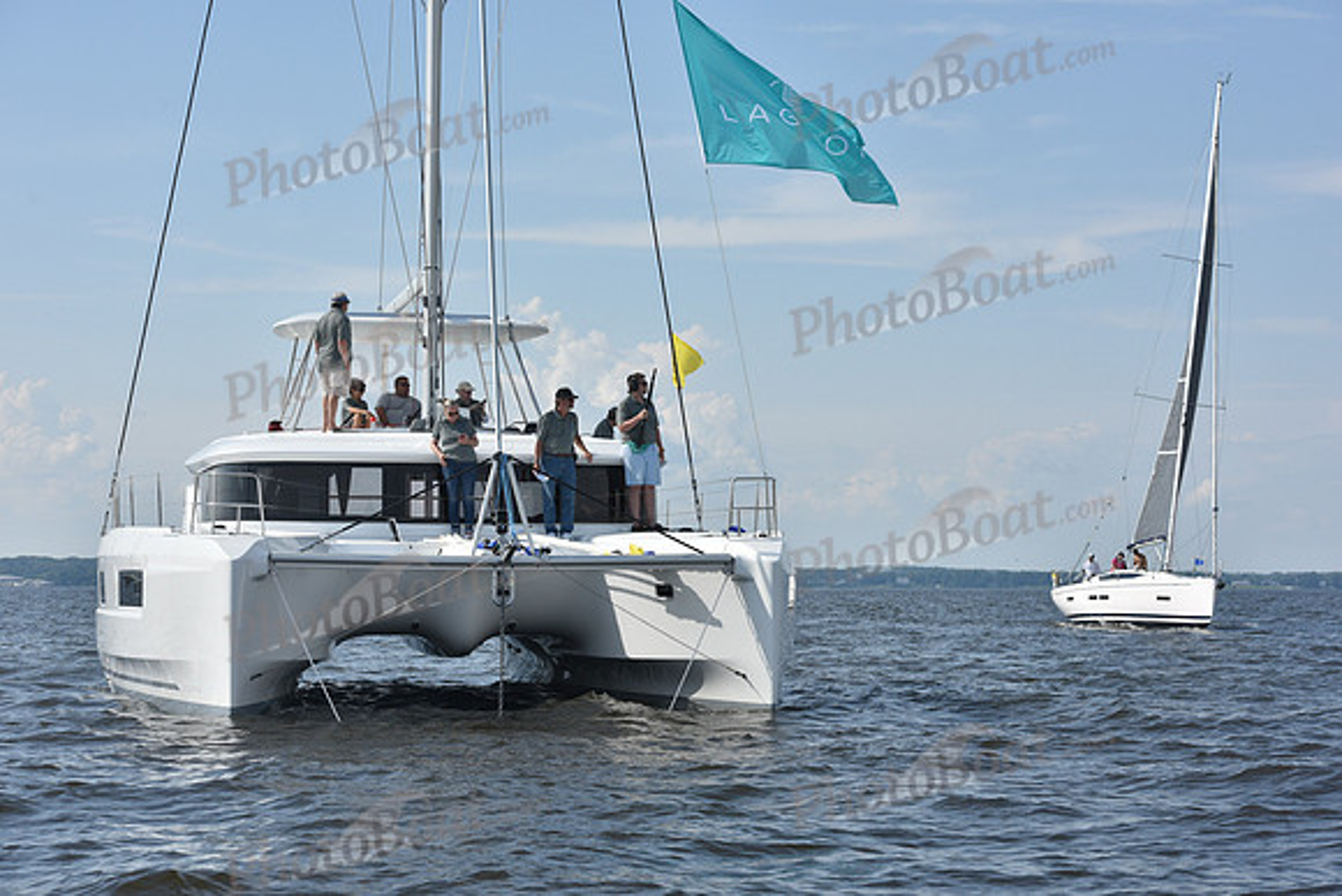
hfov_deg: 25.4
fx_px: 2983
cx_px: 671
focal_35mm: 80
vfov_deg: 17.1
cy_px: 448
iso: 320
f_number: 8
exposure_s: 1/1250
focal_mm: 80
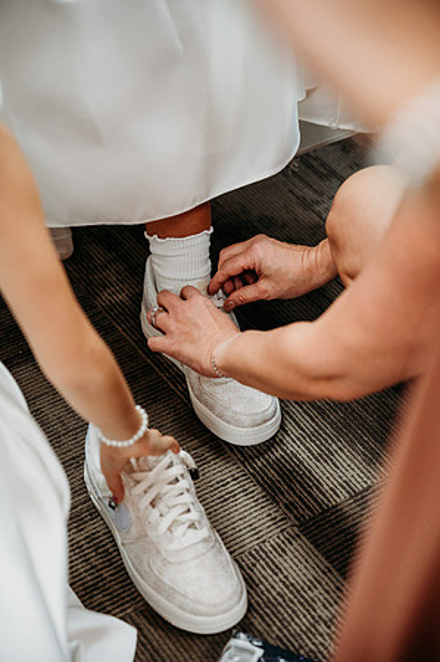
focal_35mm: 70
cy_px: 331
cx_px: 220
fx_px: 1286
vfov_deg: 28.9
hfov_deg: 19.4
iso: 2000
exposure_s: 1/320
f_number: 3.2
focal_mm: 70
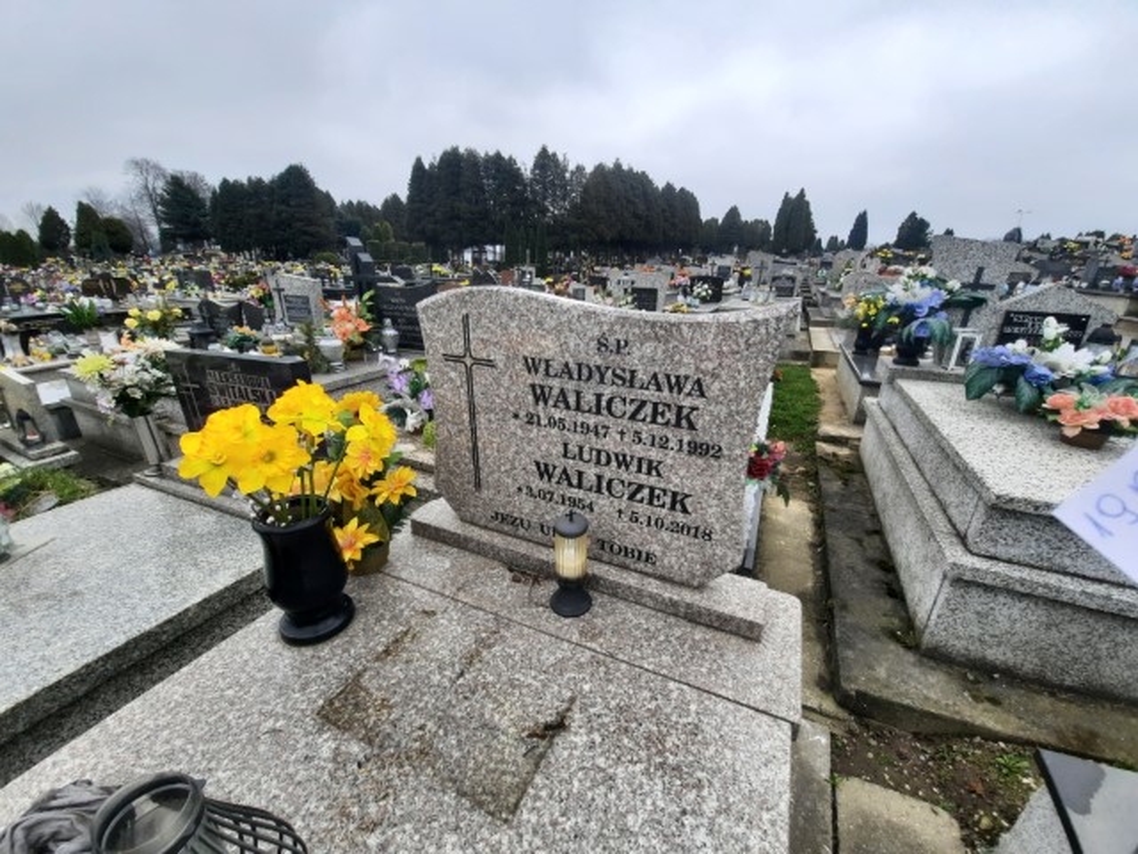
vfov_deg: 89.9
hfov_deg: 106.2
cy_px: 427
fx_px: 427
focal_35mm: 13
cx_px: 569
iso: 40
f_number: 2.2
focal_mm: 1.74
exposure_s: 1/199
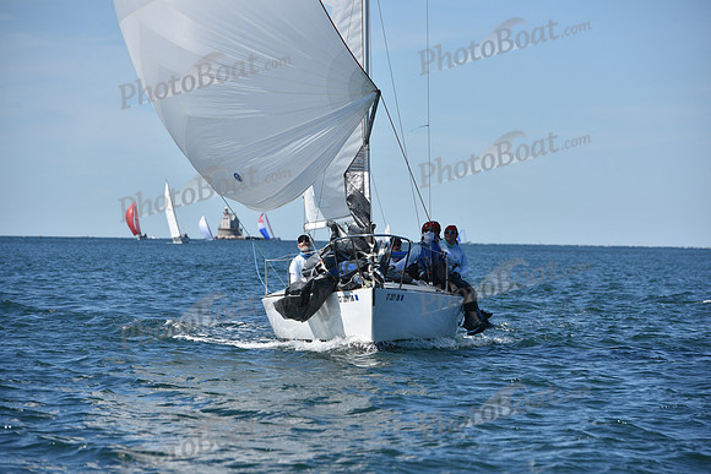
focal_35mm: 200
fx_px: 3951
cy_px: 237
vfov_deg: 6.9
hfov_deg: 10.3
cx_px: 356
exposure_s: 1/1250
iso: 250
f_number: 8
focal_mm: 200
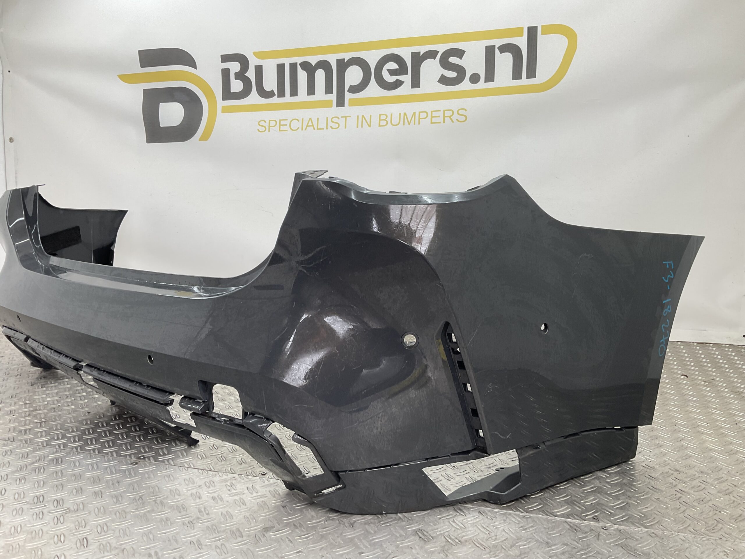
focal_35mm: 29
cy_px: 280
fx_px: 624
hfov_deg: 61.7
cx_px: 372
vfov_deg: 48.2
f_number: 1.8
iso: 25
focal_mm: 3
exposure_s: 1/120
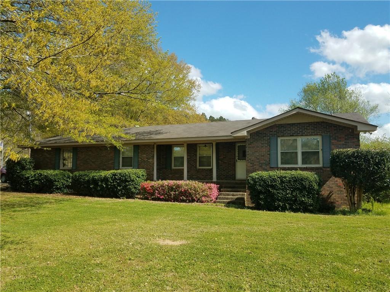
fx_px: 293
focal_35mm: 26
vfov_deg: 53.1
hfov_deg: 67.3
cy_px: 146
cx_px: 195
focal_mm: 4.2
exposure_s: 1/1752
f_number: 1.7
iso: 40
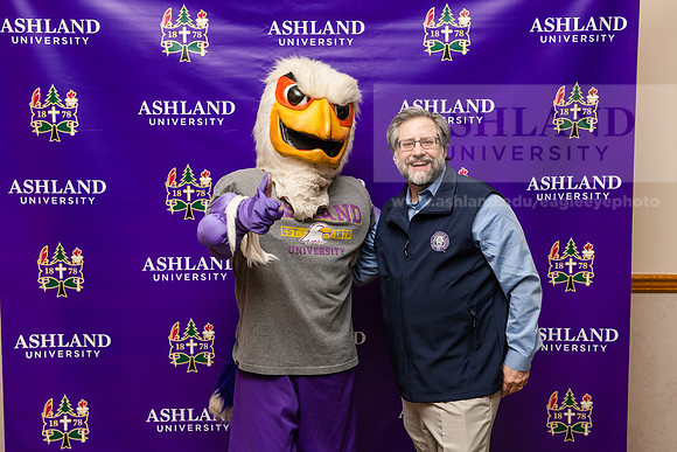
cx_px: 337
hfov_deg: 34.9
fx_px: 1077
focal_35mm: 57
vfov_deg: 23.7
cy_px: 231
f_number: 5.6
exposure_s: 1/200
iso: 800
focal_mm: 56
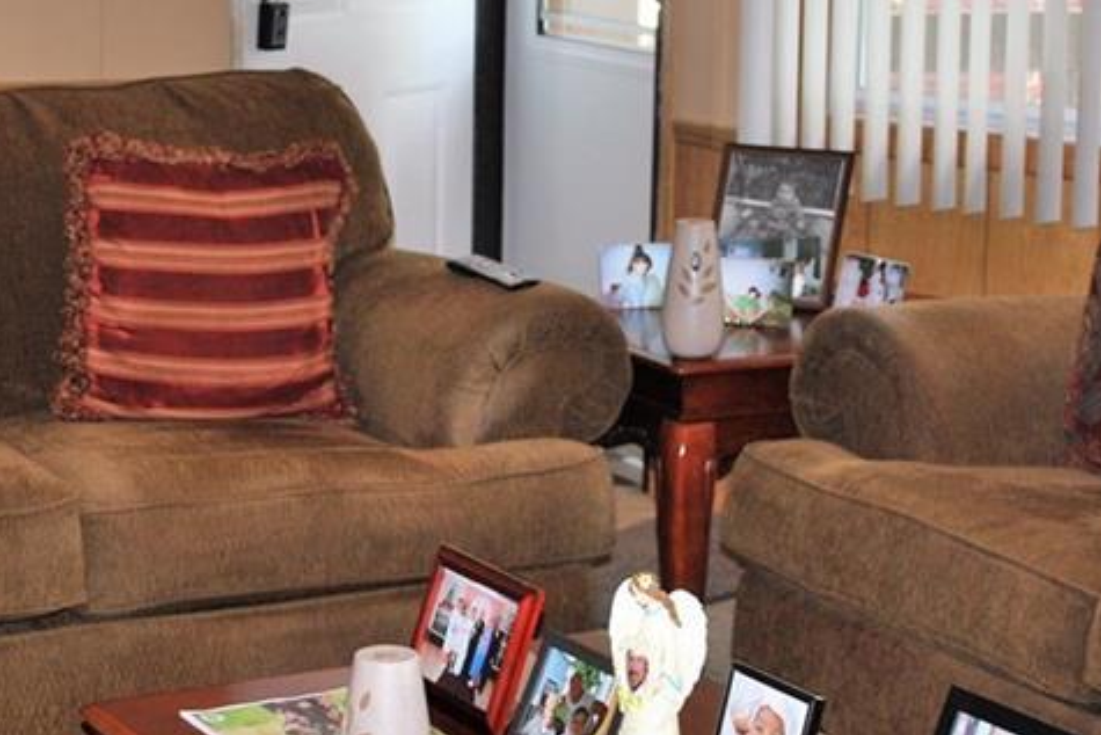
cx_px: 508
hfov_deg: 21.0
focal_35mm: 97
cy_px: 308
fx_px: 2967
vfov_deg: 14.1
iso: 200
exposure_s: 1/60
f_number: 4.8
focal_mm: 30
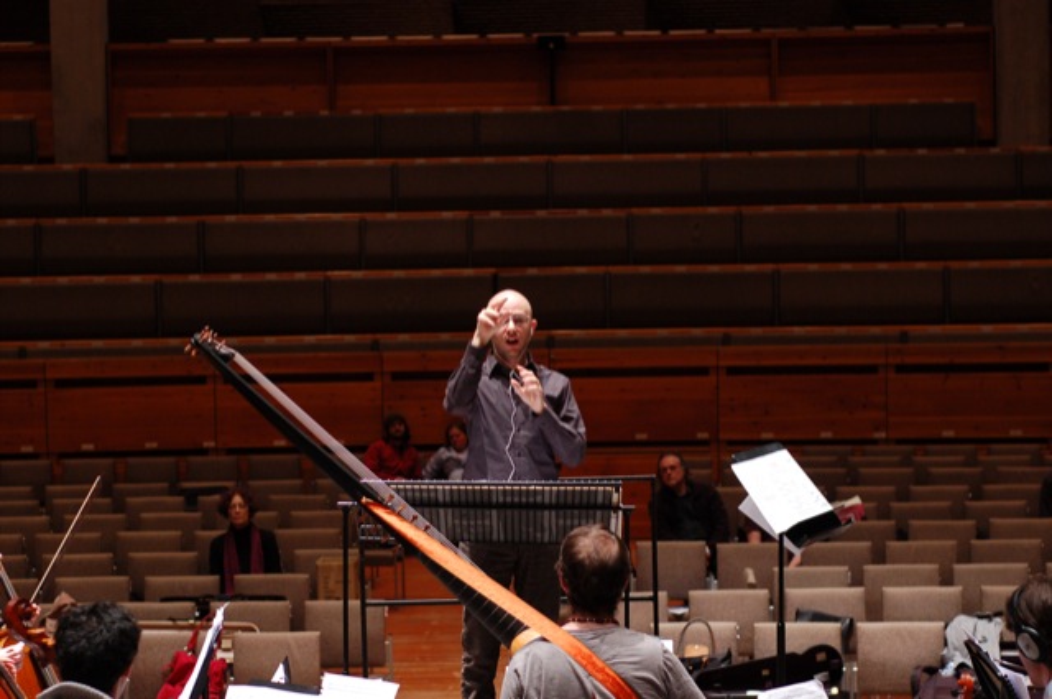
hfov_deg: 27.0
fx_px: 2189
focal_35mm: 75
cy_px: 350
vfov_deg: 18.1
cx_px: 526
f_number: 3.2
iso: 800
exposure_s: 1/40
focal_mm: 50
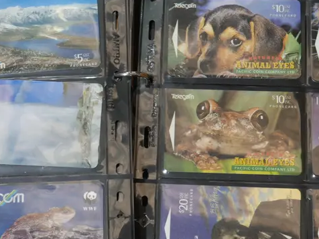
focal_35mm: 99
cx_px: 125
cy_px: 115
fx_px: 912
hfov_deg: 19.8
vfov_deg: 14.9
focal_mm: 23
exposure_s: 1/60
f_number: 5.1
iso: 400
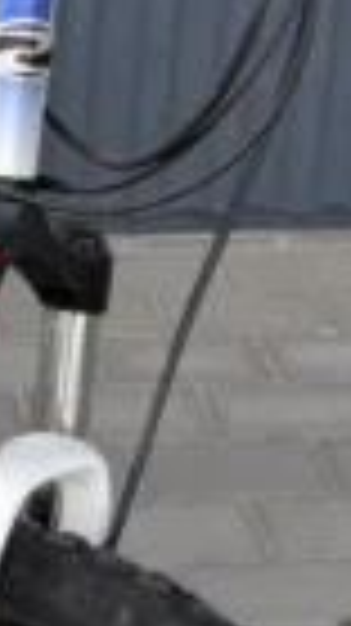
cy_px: 5
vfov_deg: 18.5
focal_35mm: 113
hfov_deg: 10.4
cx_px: -122
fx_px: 1873
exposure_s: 1/23.8
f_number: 1.68
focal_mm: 6.9
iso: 58
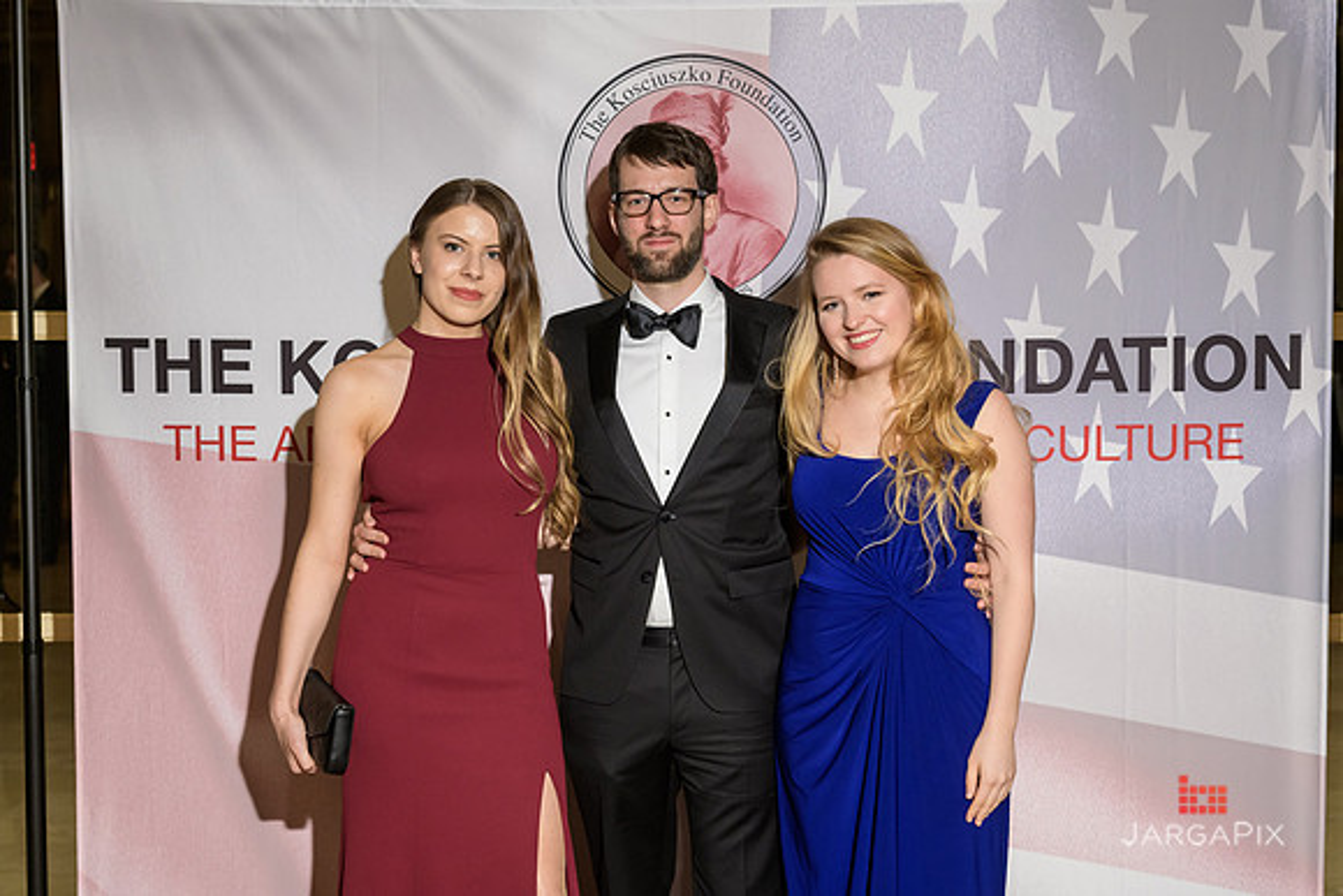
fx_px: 2259
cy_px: 434
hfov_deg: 33.1
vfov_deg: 22.4
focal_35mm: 61
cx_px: 672
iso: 1000
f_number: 5
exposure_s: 1/100
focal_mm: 55
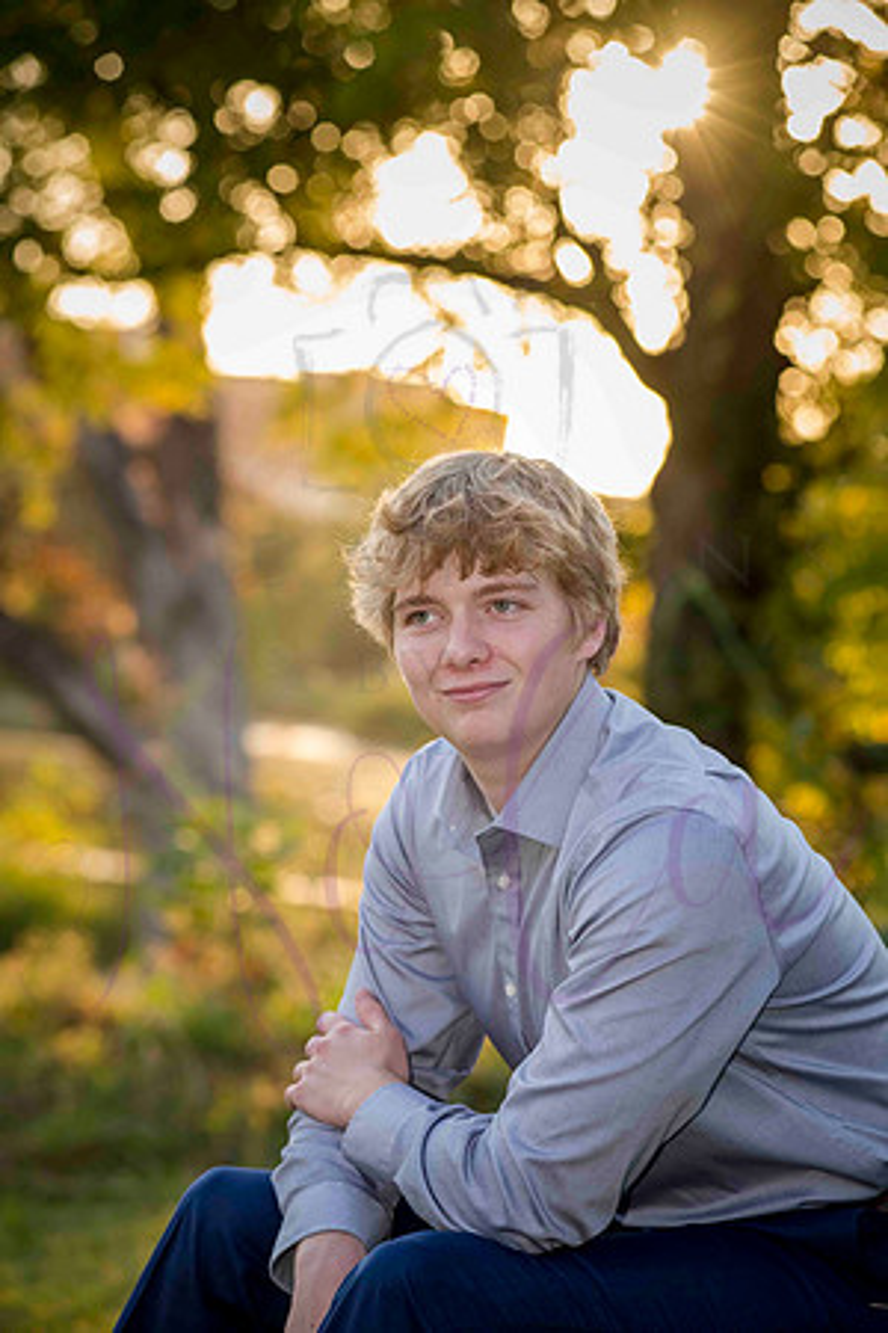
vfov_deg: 18.3
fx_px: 4144
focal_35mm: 112
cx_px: 444
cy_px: 666
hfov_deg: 12.2
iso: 800
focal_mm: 112
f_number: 5
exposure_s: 1/500
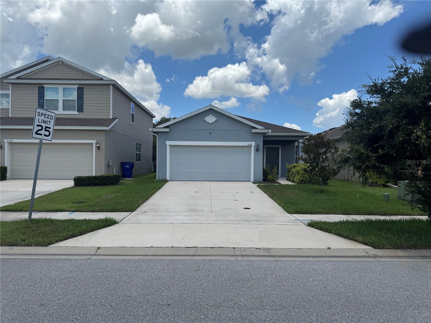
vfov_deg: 56.8
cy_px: 162
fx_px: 299
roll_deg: -0.3
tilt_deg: -1.4
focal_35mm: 24
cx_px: 216
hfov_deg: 71.6
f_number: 1.78
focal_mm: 6.76
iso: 80
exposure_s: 1/5814
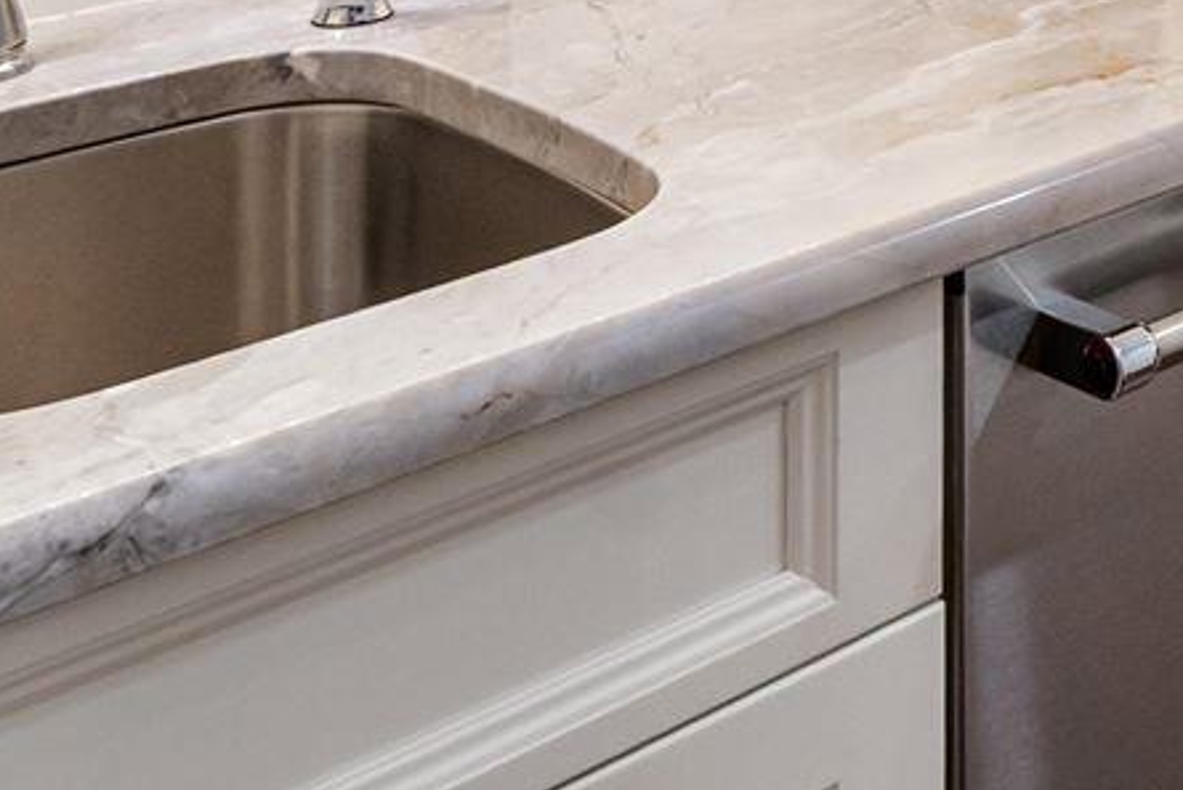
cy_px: -794
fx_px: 2268
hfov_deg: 24.1
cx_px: 1693
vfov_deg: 15.6
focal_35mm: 69
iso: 500
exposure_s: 1/10
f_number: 9
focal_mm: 10
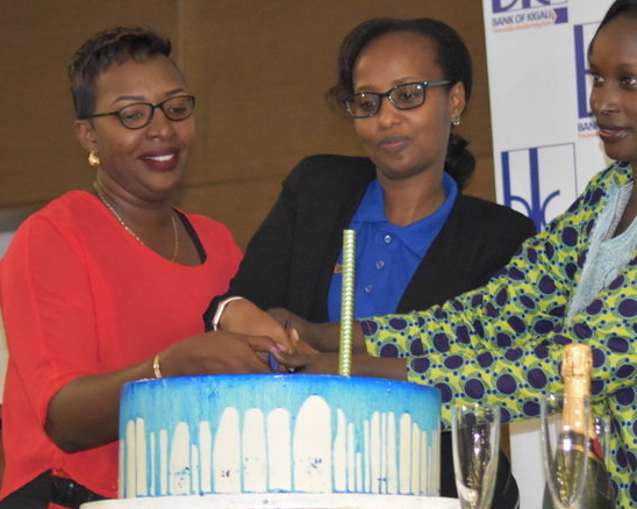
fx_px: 3392
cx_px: 418
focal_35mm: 180
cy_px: 254
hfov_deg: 10.7
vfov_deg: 8.6
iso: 4500
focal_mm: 70
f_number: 4
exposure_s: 1/60
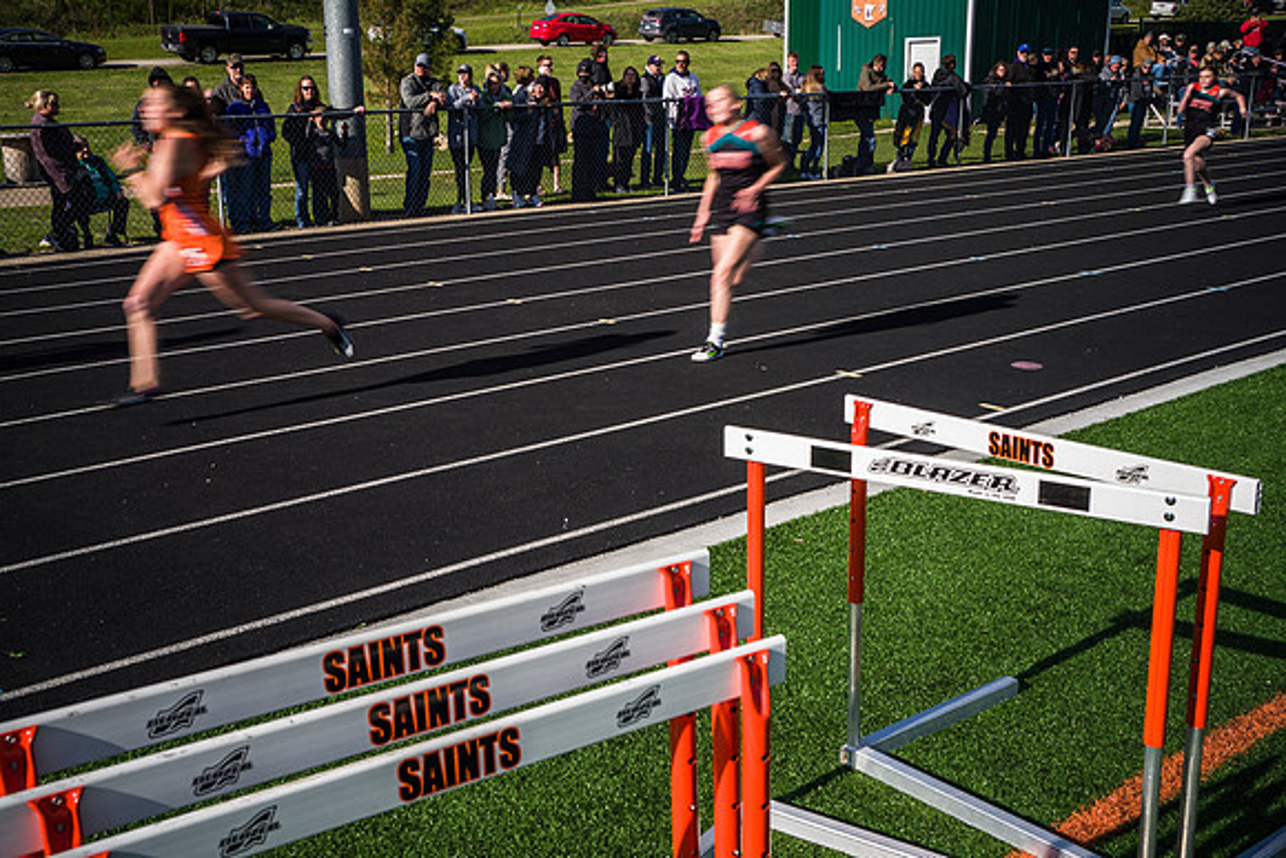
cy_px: 441
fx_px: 1338
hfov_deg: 51.3
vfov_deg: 35.5
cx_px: 598
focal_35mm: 37
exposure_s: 1/80
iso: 50
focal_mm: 35
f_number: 10
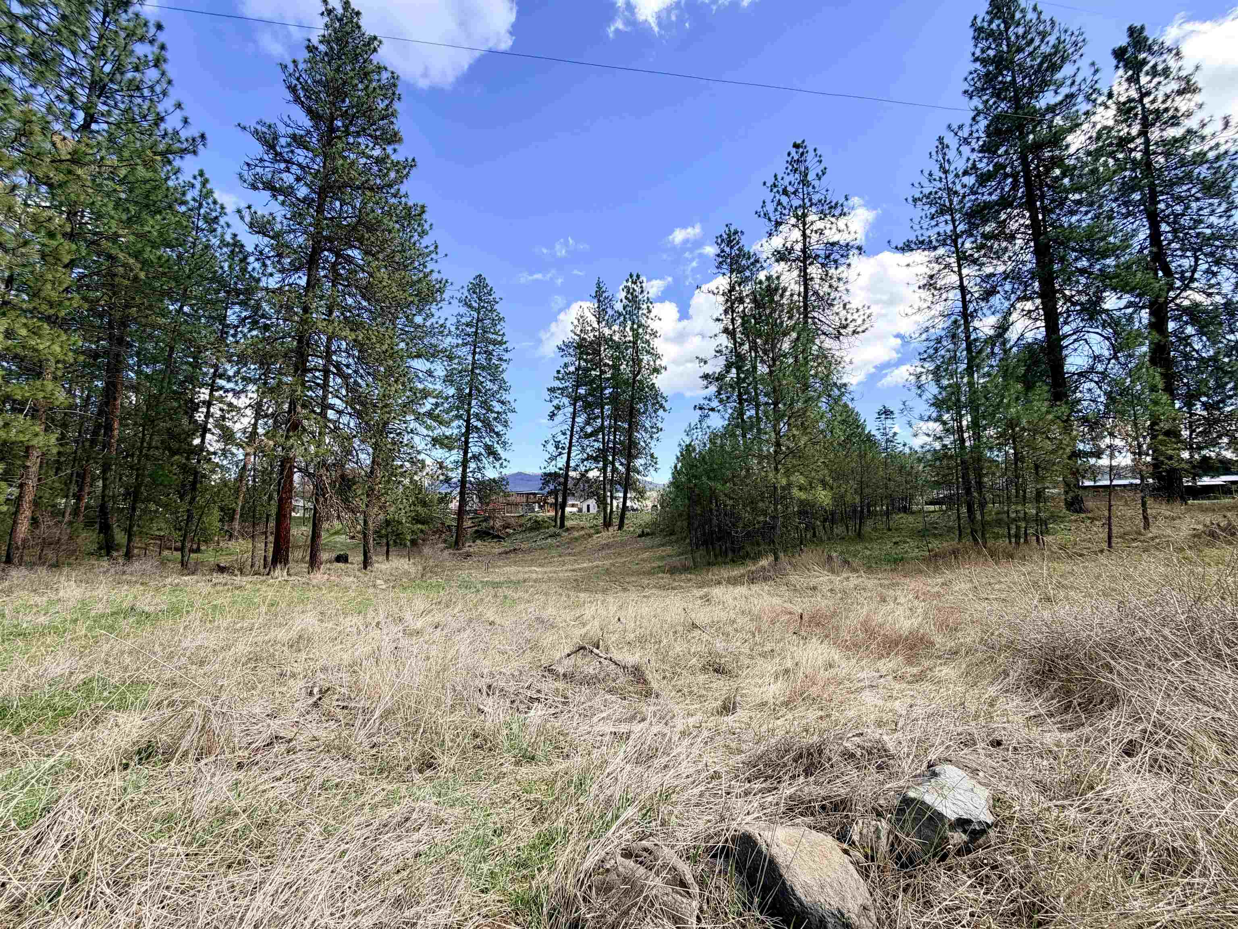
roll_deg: -0.2
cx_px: 619
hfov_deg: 102.1
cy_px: 464
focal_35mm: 14
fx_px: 501
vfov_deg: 85.7
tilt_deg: +6.3
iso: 40
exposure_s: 1/679
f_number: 2.2
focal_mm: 2.22
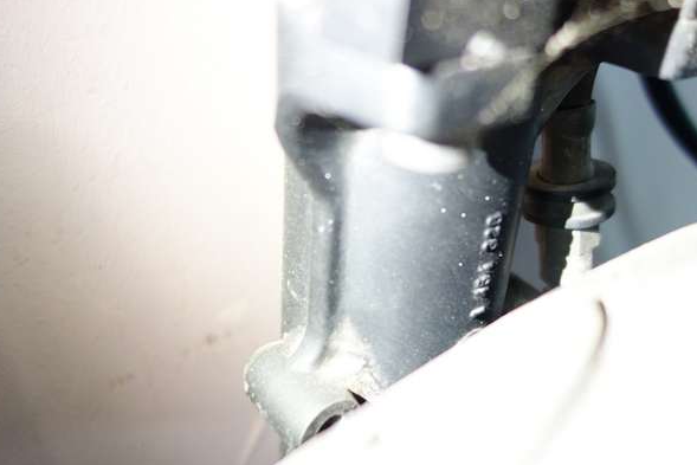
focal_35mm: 39
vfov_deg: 34.2
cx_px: 413
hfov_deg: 49.3
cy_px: 224
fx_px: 755
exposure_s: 1/30
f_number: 1.8
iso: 800
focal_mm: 10.4
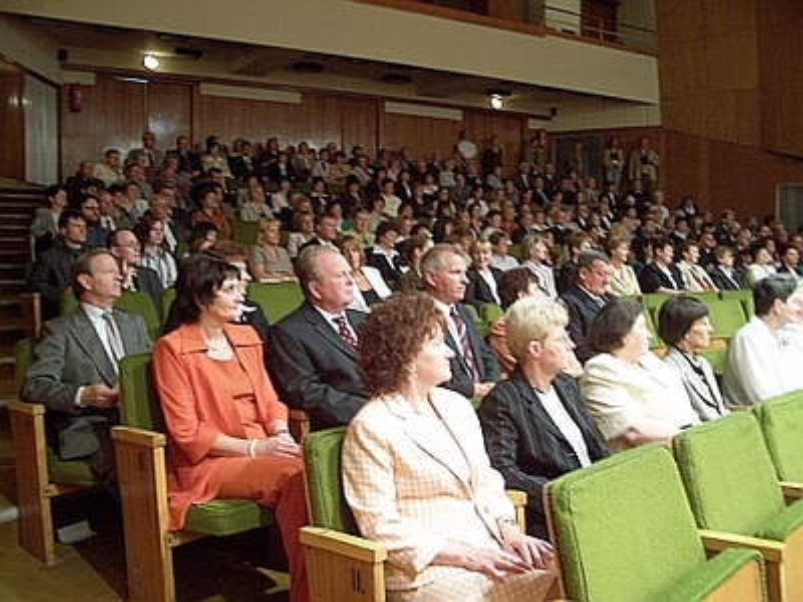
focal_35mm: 34
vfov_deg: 41.8
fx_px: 789
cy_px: 301
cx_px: 402
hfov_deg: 54.0
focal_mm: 5.6
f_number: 2.7
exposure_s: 1/8
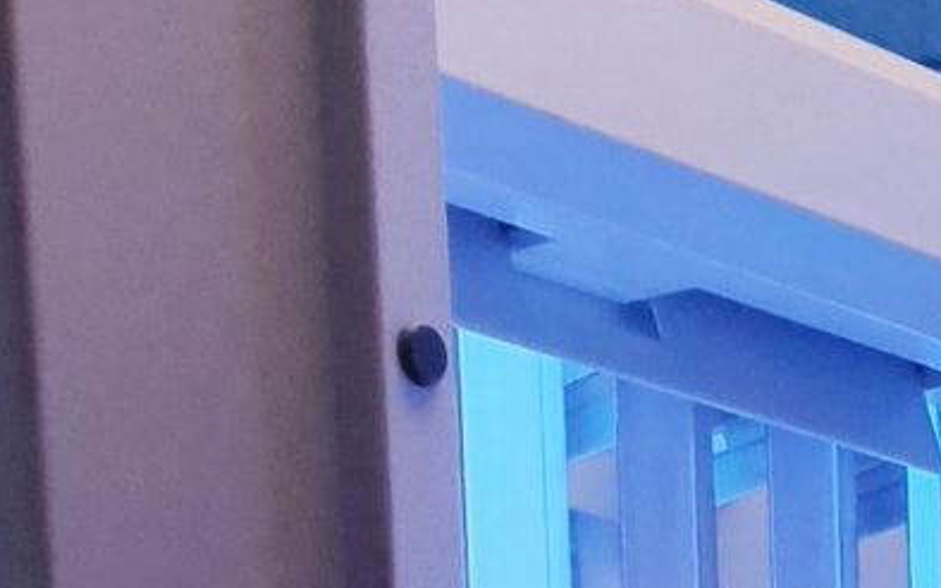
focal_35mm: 179
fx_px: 4589
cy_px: 2211
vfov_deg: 6.2
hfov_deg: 10.8
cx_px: 1825
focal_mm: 4.3
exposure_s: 1/366
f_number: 2.4
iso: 50
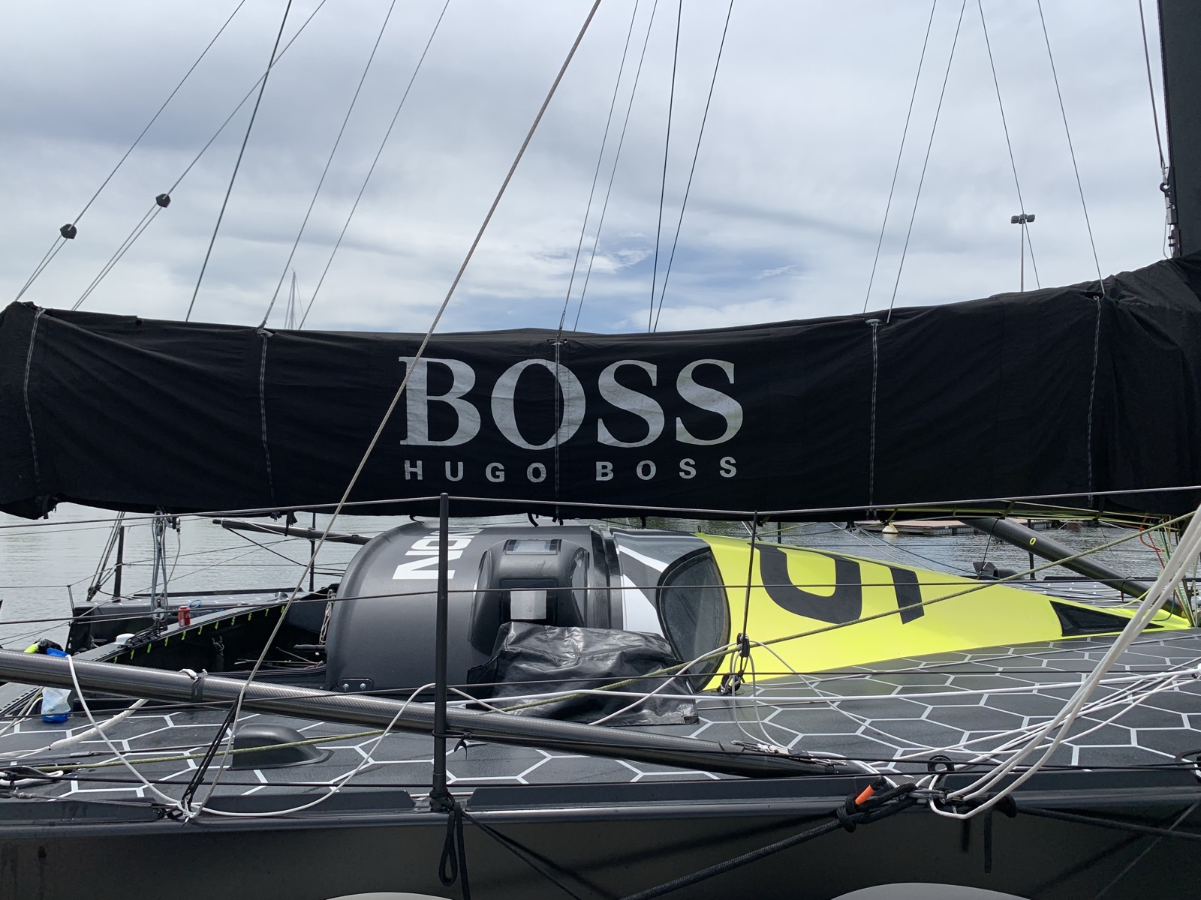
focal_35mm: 26
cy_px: 450
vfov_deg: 53.1
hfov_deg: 67.3
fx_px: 902
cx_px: 600
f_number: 1.8
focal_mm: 4.25
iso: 25
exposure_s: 1/3521
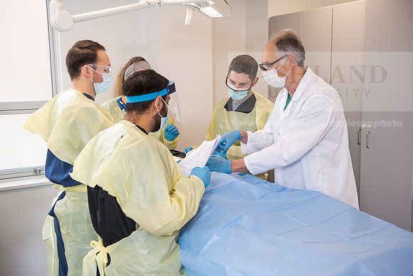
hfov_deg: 46.4
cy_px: 138
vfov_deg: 31.9
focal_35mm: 42
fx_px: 482
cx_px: 206
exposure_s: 1/200
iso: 400
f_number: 3.5
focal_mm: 42
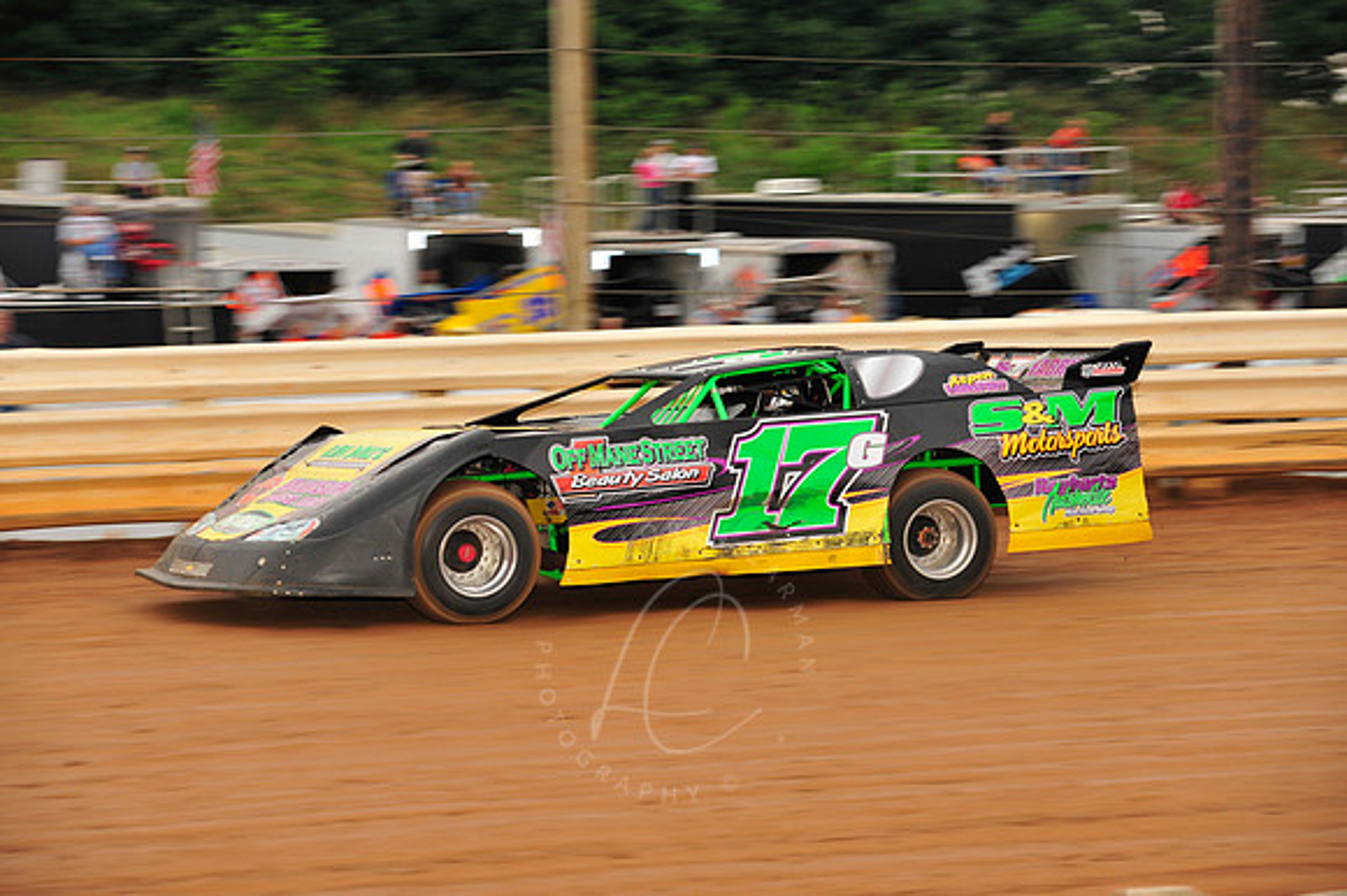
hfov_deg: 14.2
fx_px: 5422
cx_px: 674
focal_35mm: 145
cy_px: 448
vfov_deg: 9.5
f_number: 7.1
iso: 640
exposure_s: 1/320
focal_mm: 145
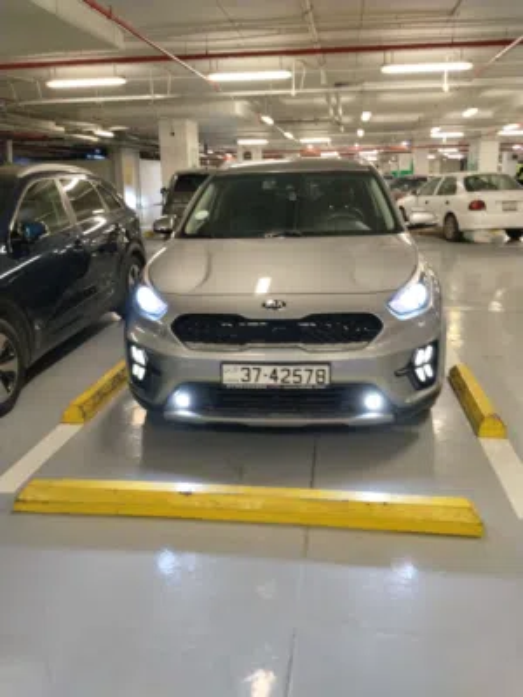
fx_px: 584
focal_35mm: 29
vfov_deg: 61.7
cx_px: 262
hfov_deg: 48.2
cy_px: 348
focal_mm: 4.22
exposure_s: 1/33.3
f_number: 1.8
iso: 160
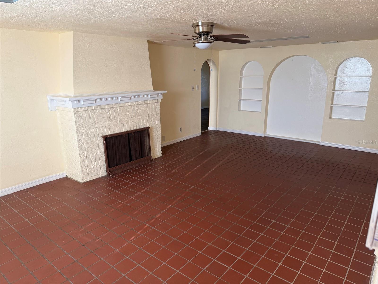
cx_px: 189
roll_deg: +0.2
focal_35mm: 24
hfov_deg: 71.6
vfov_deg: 56.8
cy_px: 142
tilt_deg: -14.8
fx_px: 262
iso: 125
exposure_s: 1/121
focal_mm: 6.76
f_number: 1.78
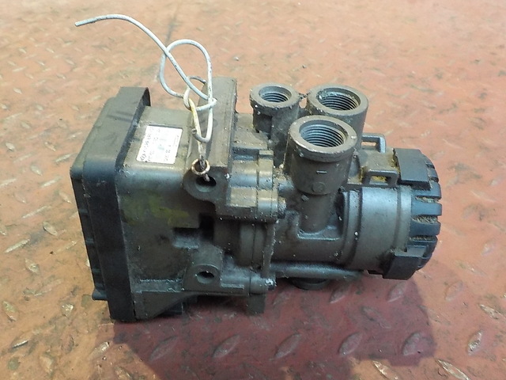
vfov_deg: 46.8
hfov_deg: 60.0
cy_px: 190
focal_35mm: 30
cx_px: 253
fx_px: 439
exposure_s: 1/40
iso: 800
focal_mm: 4.1
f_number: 3.3
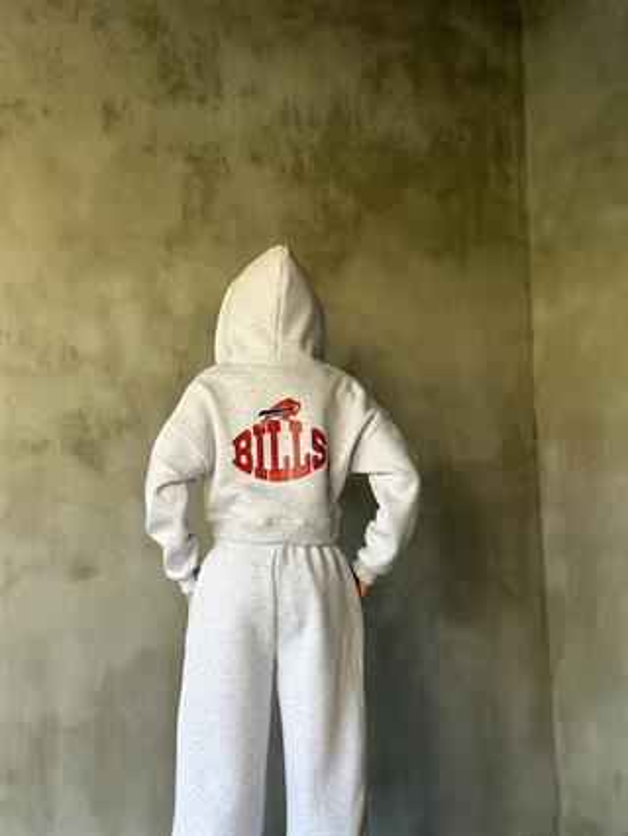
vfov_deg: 39.6
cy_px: 418
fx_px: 1160
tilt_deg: +5.4
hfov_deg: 30.3
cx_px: 314
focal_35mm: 48
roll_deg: -0.3
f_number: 1.78
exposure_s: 1/83
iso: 125
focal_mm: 6.86
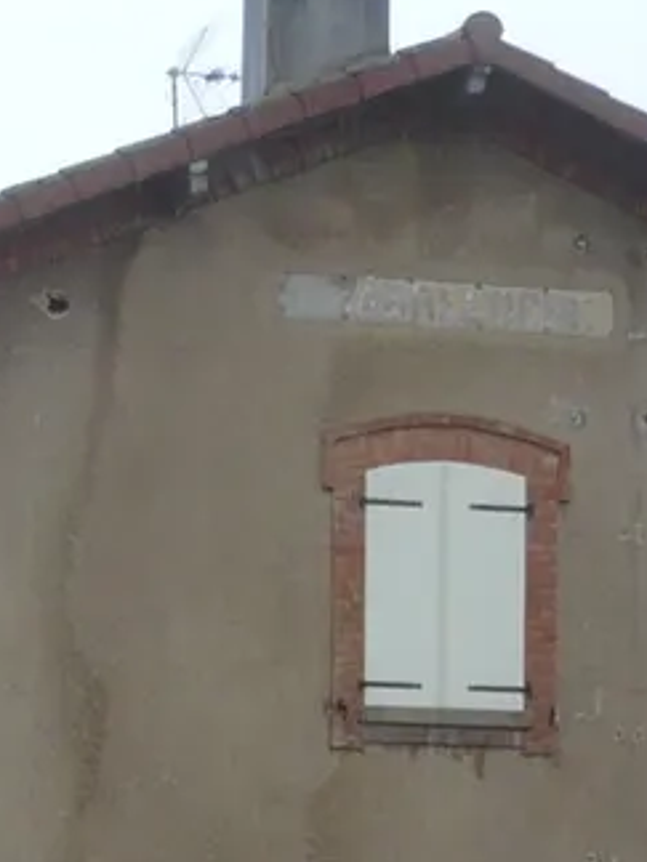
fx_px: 4237
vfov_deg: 11.2
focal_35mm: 170
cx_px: -91
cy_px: 1277
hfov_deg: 8.7
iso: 100
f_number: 2.8
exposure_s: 1/250
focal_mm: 5.8
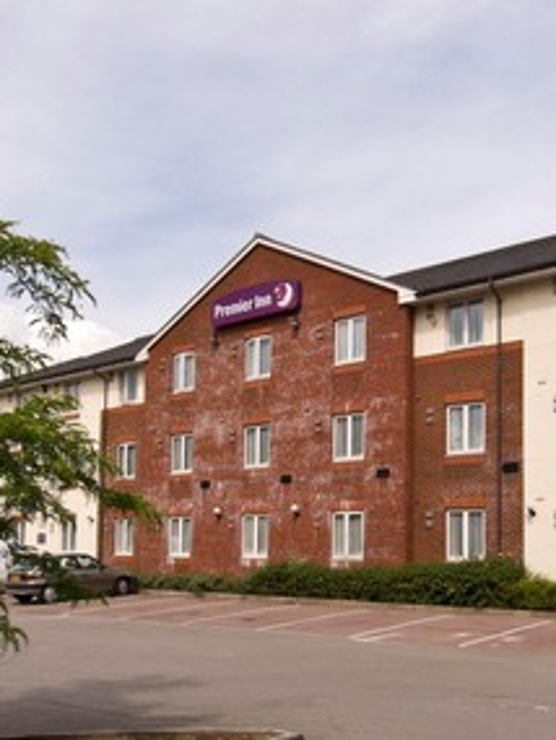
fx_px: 663
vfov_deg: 58.2
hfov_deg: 44.6
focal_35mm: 31
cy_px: 408
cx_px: 385
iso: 400
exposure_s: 1/640
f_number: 9
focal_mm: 12
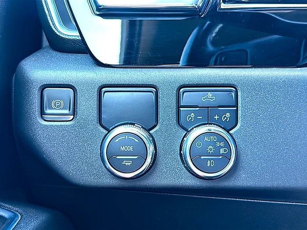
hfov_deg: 56.8
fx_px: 284
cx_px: 154
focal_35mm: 32
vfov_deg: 44.2
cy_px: 115
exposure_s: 1/40
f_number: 1.78
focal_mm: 6.86
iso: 200
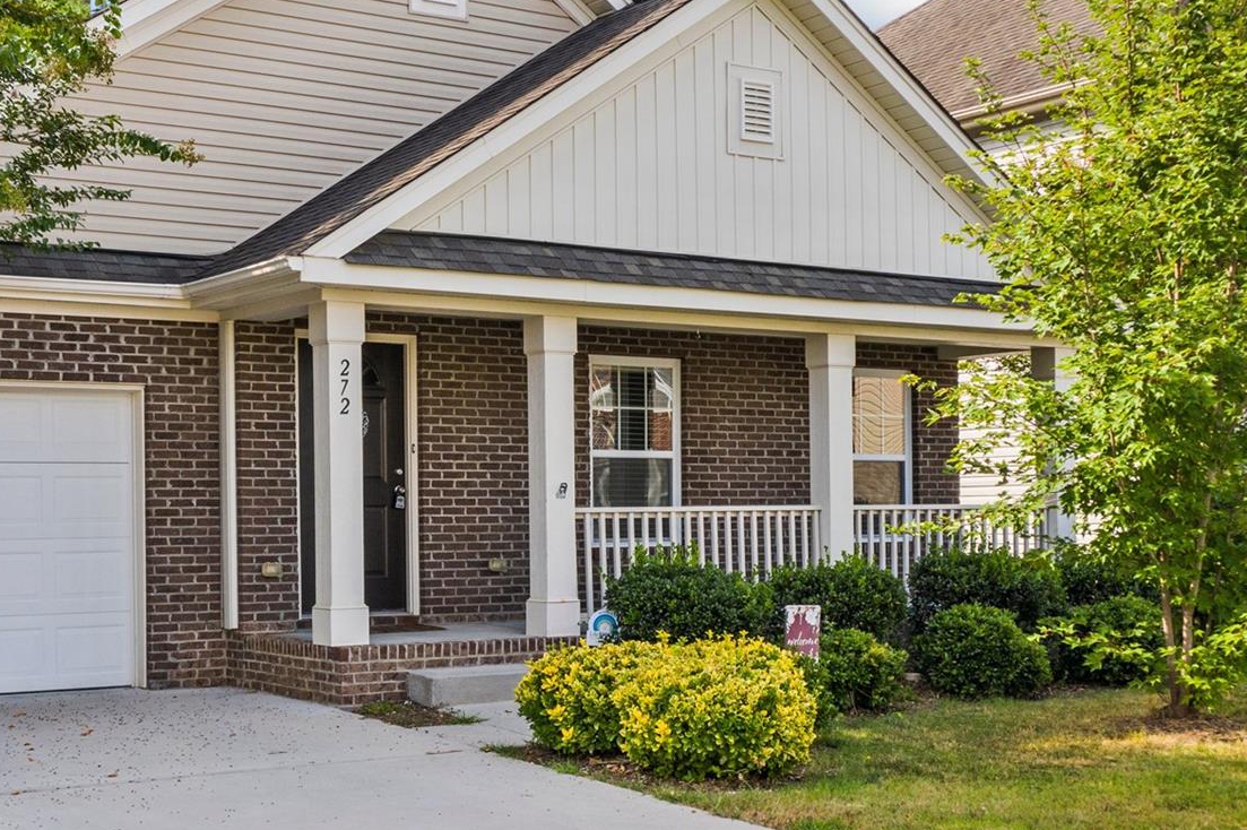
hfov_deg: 38.2
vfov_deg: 25.9
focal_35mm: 52
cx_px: 605
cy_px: 456
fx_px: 1800
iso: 100
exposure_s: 1/240
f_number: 5
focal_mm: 10.26
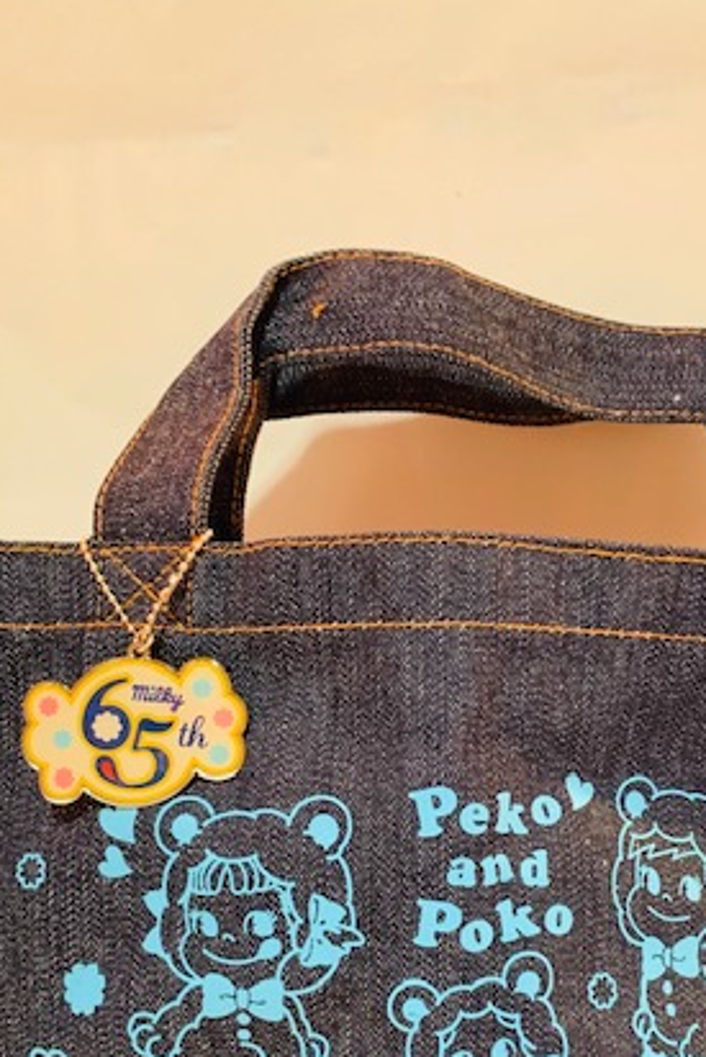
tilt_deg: -16.3
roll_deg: +2.7
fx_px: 1234
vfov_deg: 45.0
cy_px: 772
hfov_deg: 31.6
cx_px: 480
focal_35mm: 42
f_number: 1.8
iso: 320
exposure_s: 1/33
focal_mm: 4.25
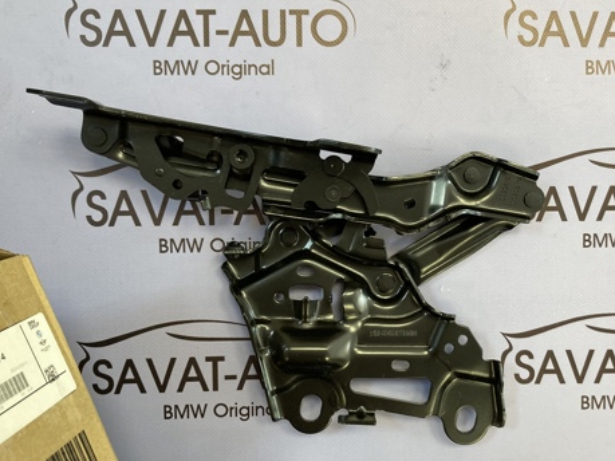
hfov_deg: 47.7
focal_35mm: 39
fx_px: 693
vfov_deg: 36.7
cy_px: 262
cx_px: 356
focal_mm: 3.99
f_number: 1.8
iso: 80
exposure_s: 1/82
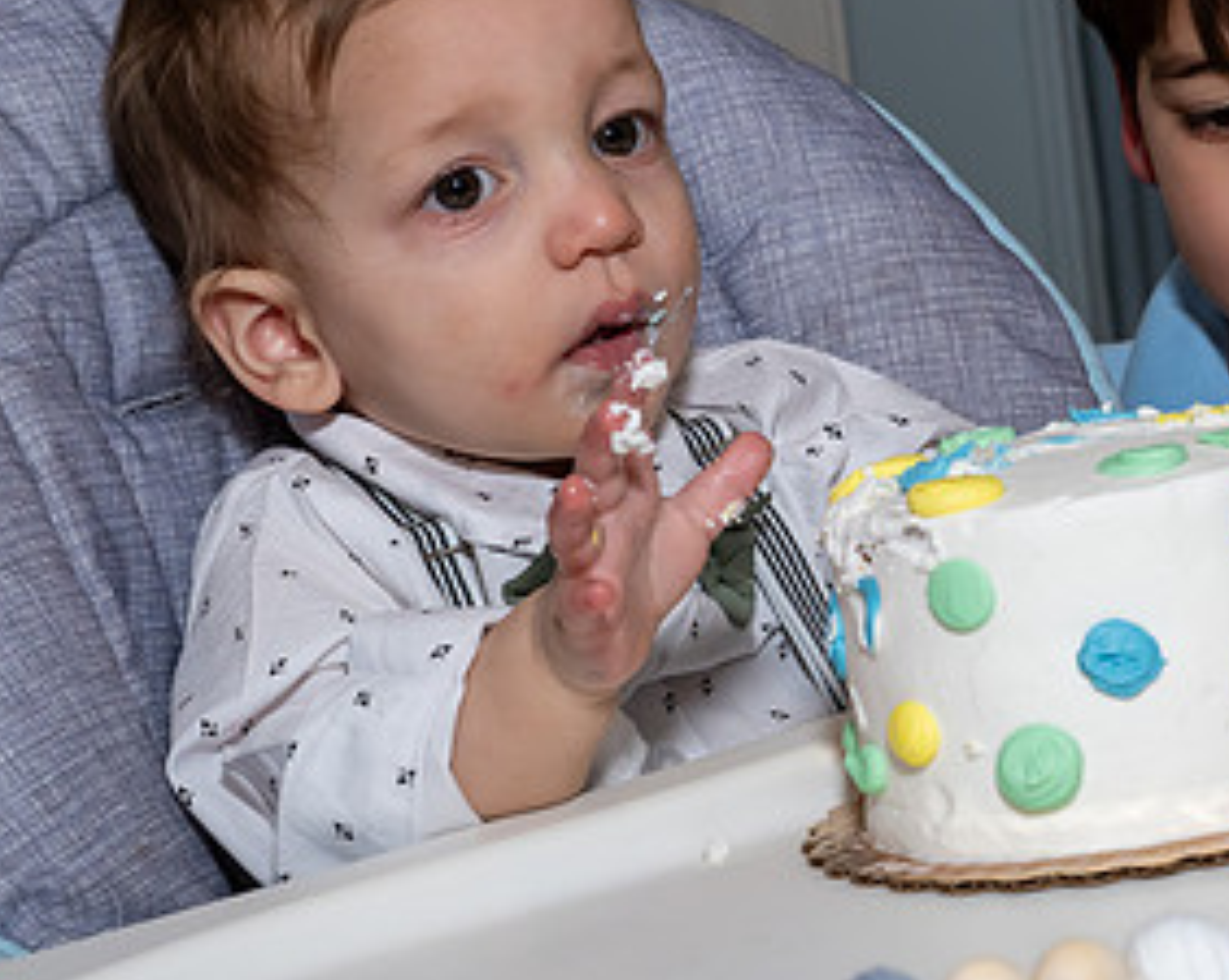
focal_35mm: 111
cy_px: 268
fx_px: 4033
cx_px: 797
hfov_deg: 17.3
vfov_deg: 13.8
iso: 640
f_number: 8
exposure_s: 1/250
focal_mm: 41
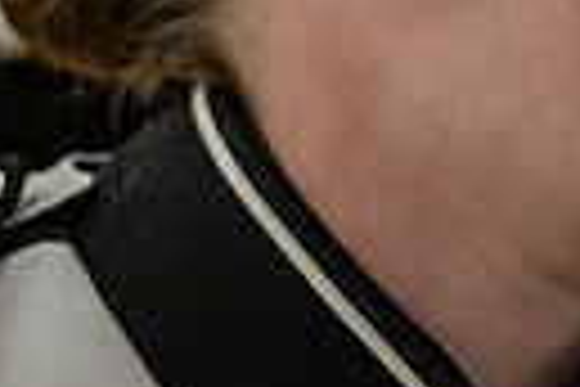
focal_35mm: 108
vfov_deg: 11.5
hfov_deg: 17.0
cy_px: -367
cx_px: 890
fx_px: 1740
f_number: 4
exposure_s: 1/800
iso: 8000
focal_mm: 24
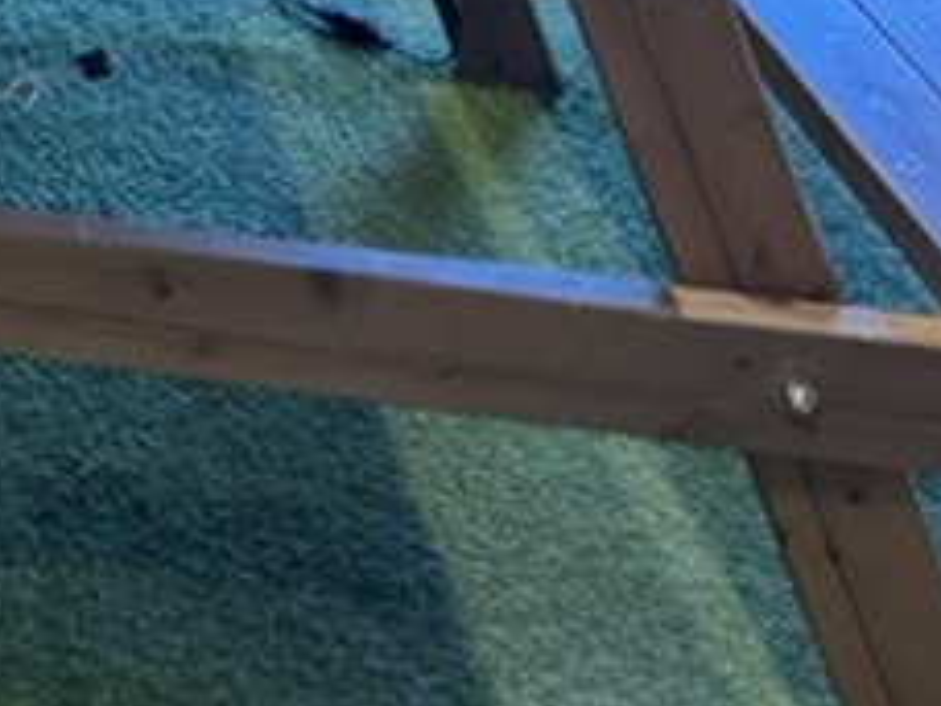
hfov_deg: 15.1
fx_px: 2936
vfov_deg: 11.9
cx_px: -891
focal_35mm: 108
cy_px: -809
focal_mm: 6.76
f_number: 1.78
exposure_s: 1/120
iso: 200
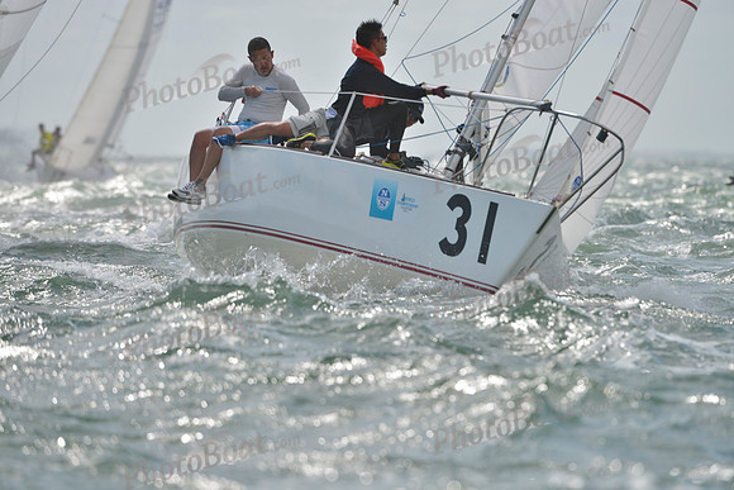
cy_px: 245
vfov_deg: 3.4
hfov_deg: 5.2
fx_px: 8157
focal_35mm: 400
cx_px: 367
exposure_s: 1/1600
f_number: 7.1
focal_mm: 400
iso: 280
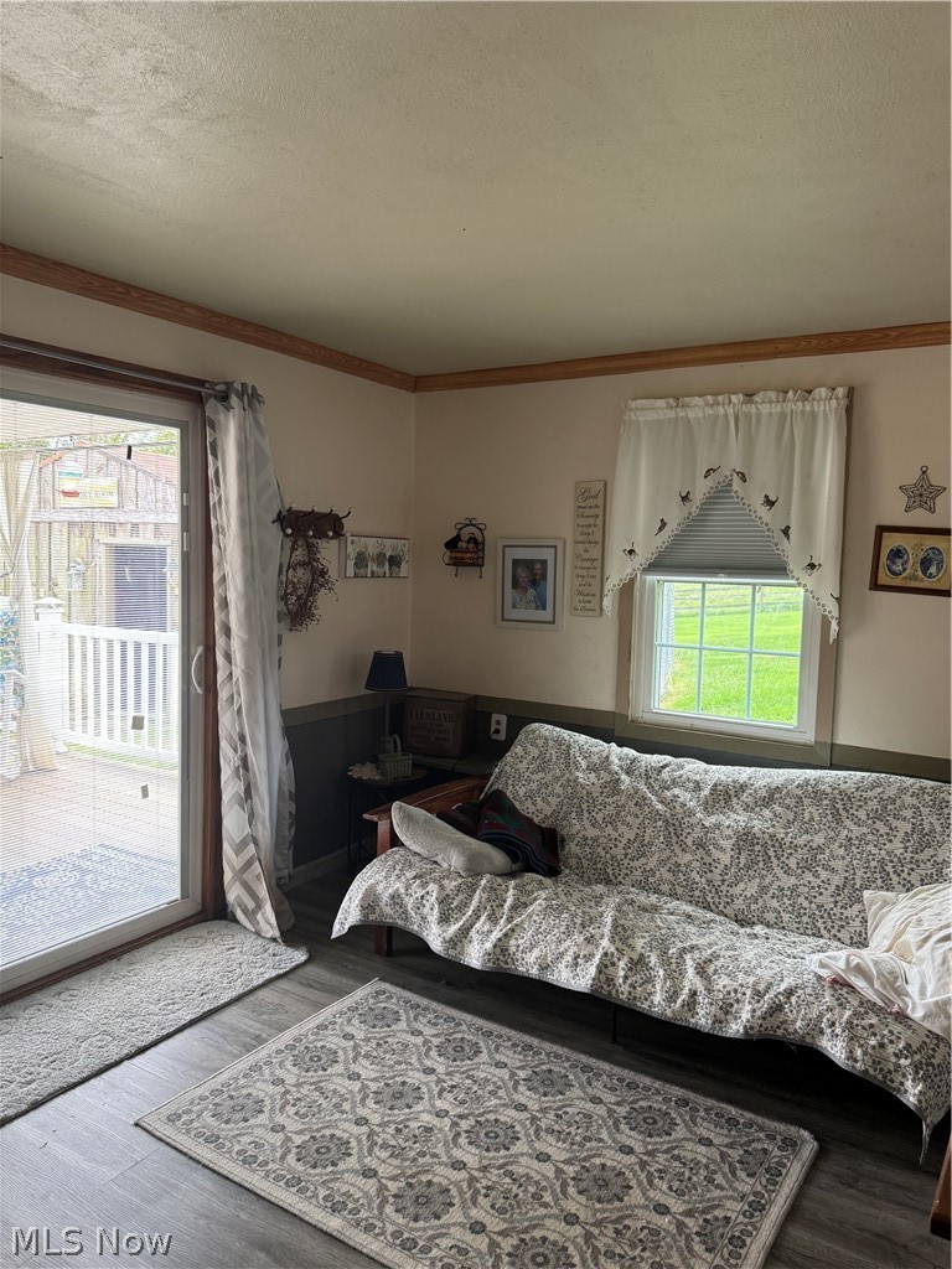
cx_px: 476
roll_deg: -1.5
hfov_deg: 56.8
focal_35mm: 24
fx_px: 880
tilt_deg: -5.2
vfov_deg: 71.6
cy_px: 634
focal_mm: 6.76
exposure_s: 1/85
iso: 200
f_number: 1.78
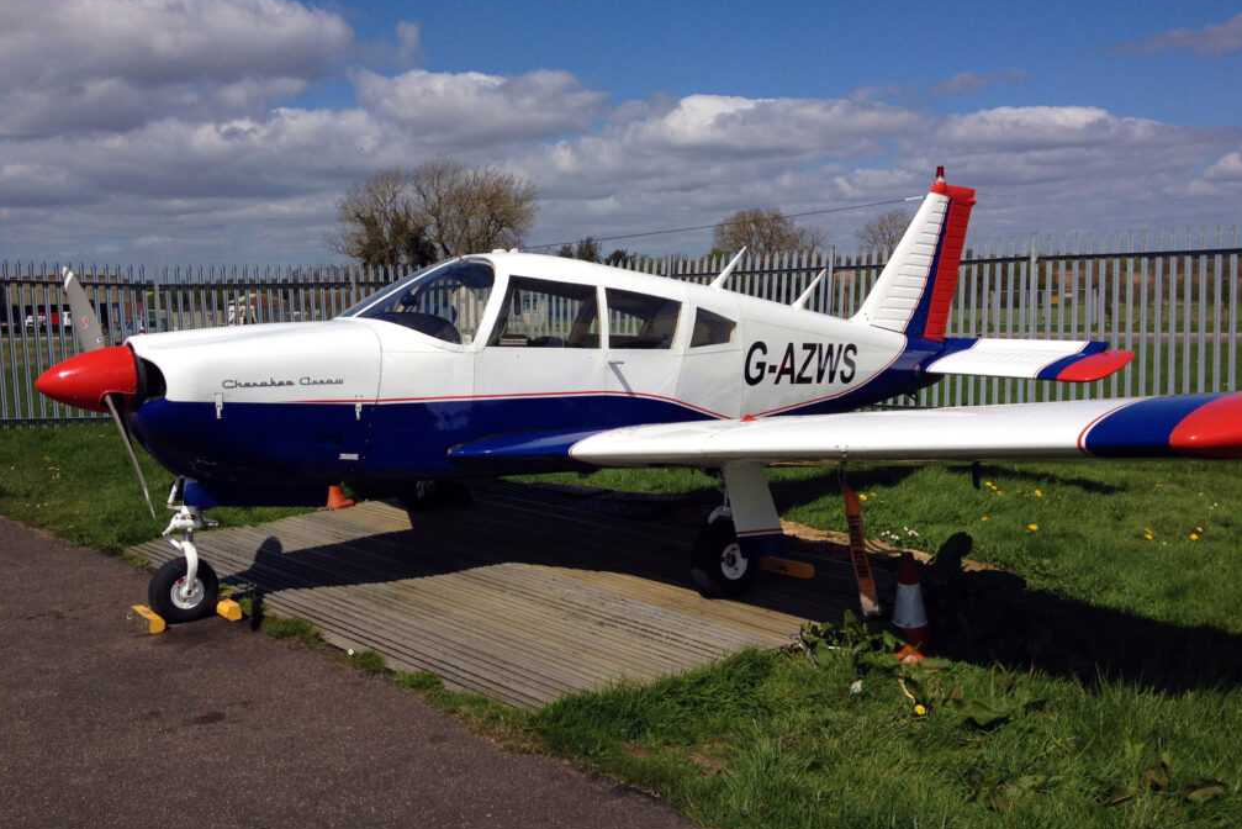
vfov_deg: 35.9
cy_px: 382
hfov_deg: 51.9
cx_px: 622
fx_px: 1277
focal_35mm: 37
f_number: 2.4
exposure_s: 1/3690
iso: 50
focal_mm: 4.28
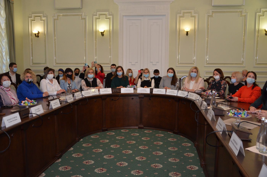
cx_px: 134
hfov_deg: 53.2
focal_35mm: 36
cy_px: 88
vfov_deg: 36.7
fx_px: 266
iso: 800
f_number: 3.8
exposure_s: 1/250
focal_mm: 24
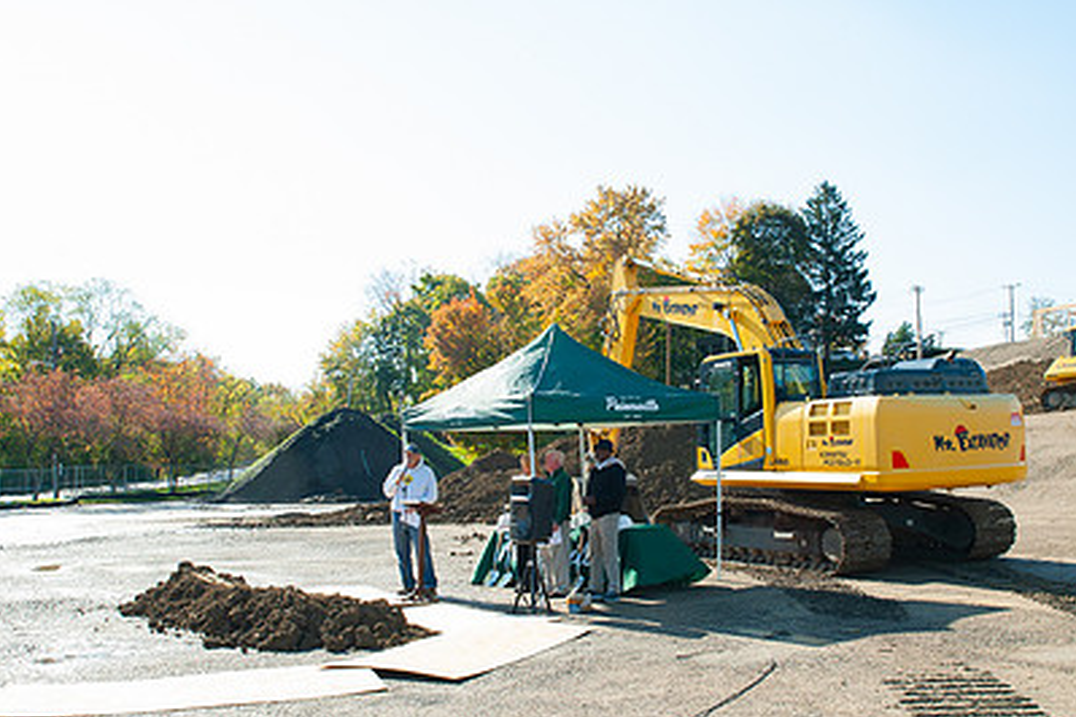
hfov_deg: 53.0
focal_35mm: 36
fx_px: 1076
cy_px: 388
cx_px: 607
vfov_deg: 36.8
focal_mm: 24
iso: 400
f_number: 13
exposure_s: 1/200
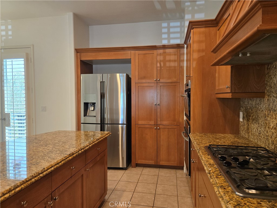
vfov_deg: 58.9
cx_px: 138
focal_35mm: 23
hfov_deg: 73.9
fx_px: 184
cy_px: 104
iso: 125
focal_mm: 5.4
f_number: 1.8
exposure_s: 1/120
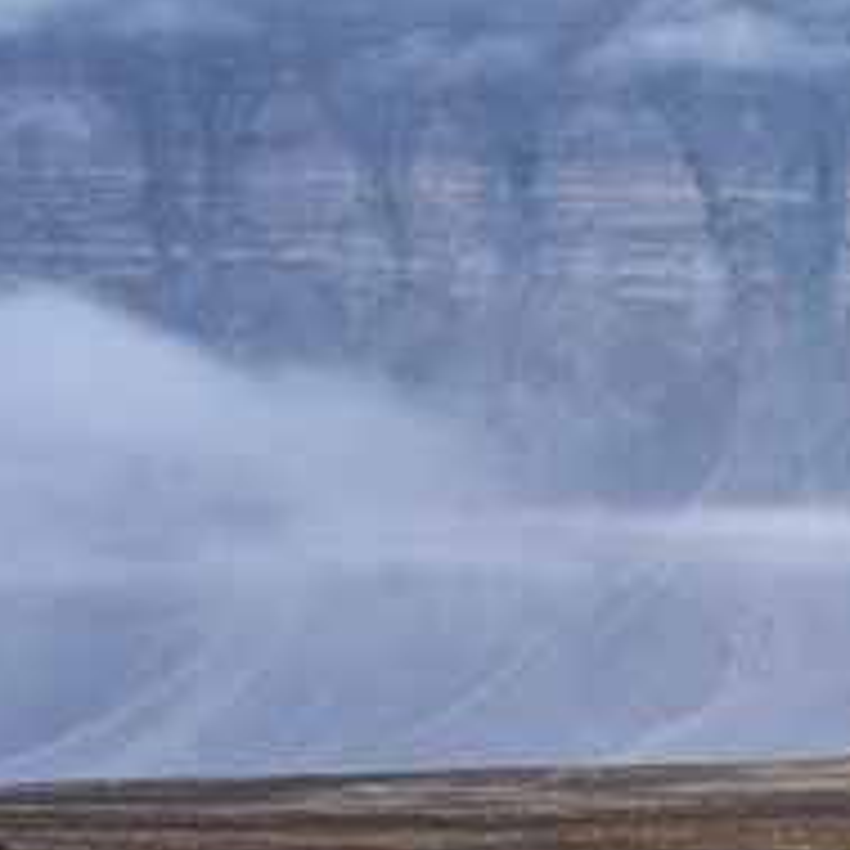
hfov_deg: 6.5
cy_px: 605
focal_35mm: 267
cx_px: 1124
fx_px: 7418
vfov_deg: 6.6
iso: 400
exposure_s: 1/50
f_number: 11
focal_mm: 85
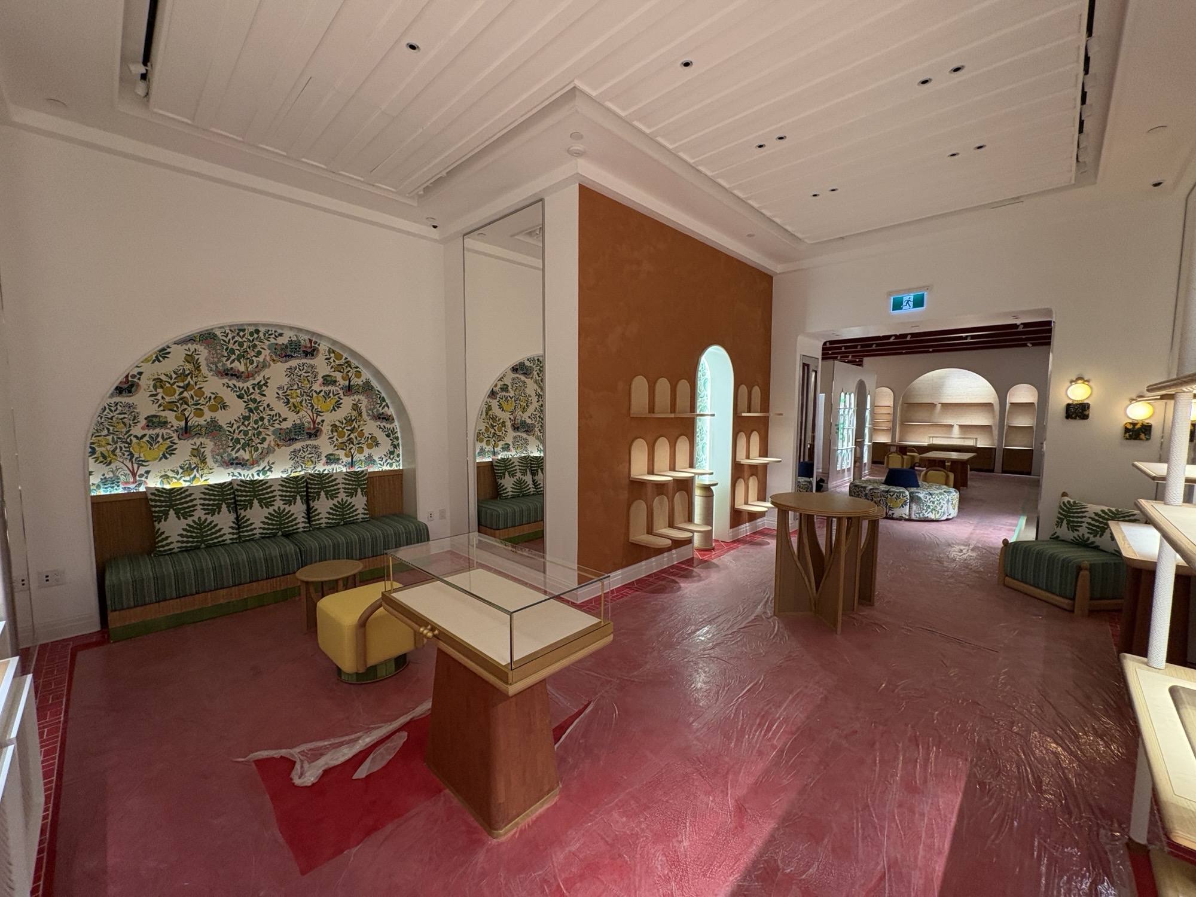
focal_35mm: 14
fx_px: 484
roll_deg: -0.5
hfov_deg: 102.1
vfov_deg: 85.7
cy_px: 448
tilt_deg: -4.0
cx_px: 598
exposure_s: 1/120
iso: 400
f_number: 2.2
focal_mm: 2.22
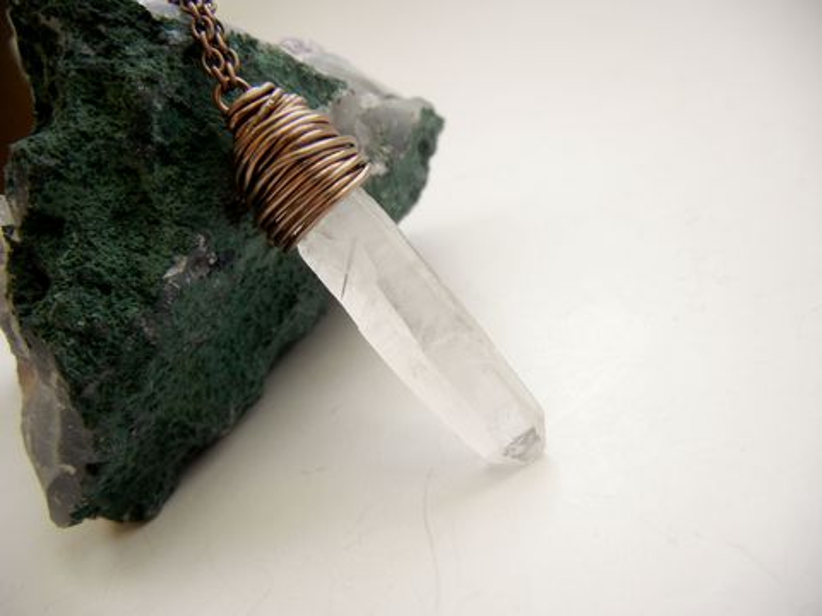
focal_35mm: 30
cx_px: 411
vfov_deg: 46.8
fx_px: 712
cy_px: 308
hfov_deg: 60.0
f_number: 3.5
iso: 400
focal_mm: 5.4
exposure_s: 1/19.2
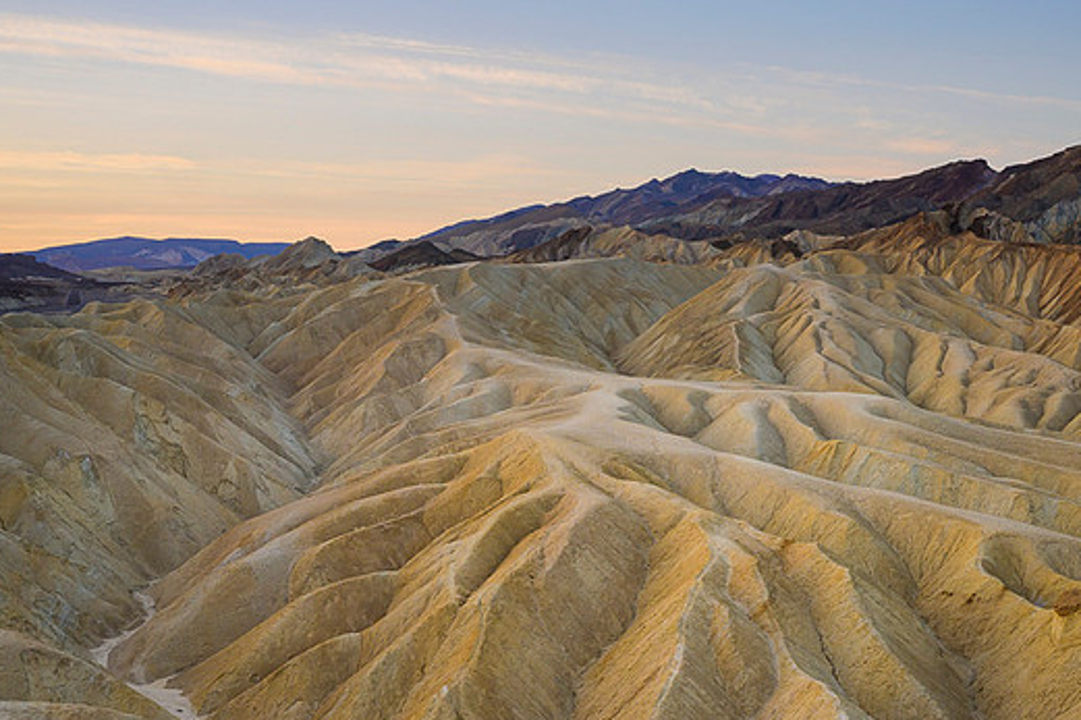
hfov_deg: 40.4
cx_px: 537
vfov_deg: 27.5
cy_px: 363
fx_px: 1471
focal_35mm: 49
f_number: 18
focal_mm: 44
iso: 100
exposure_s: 1/13
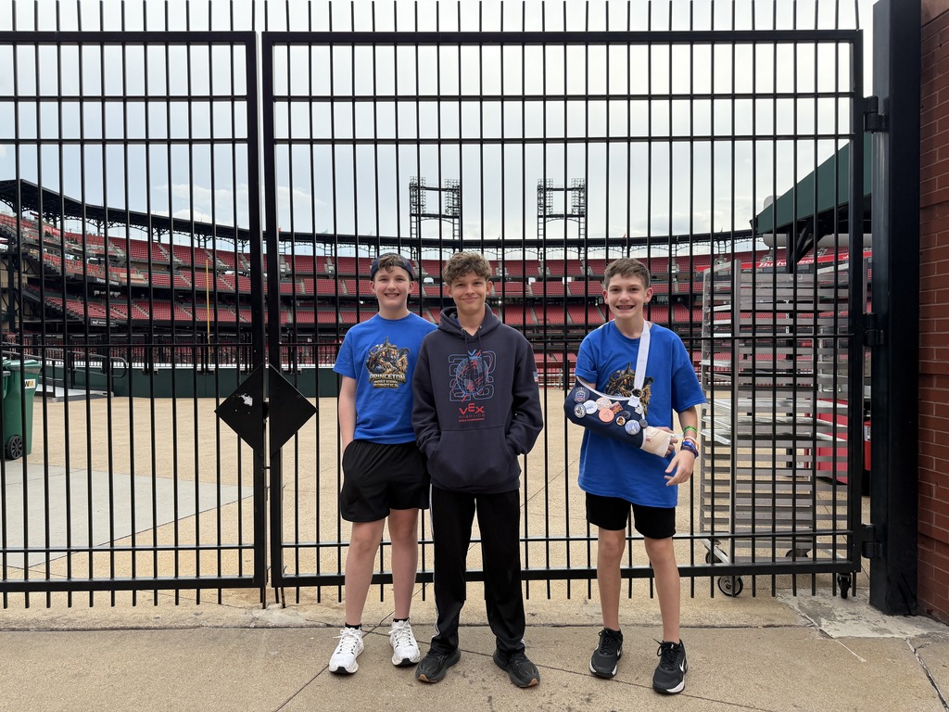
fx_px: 658
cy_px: 356
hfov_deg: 71.6
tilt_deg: -1.8
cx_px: 474
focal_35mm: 24
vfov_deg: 56.8
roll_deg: +0.8
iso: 100
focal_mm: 6.76
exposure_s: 1/1018
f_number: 1.78
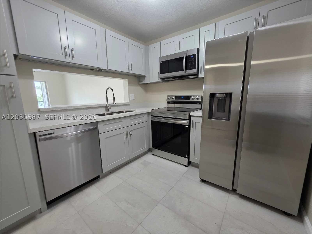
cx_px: 156
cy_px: 117
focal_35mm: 13
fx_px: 117
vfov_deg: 89.9
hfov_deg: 106.2
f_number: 1.9
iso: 160
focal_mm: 2.2
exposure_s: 1/60
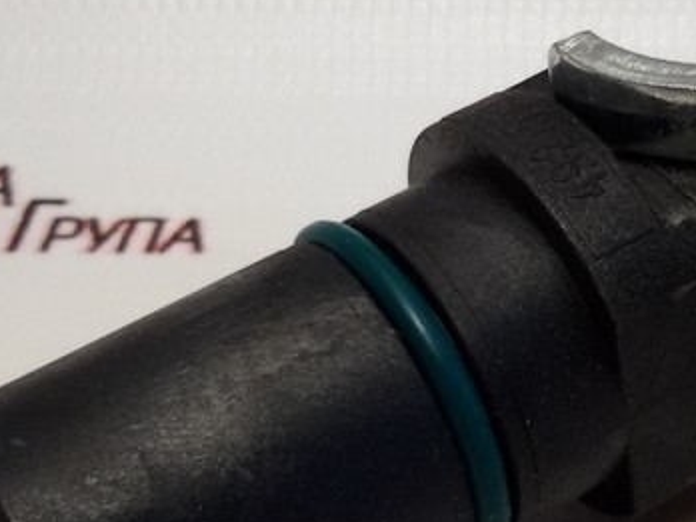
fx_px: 1789
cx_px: 578
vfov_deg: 16.6
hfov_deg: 21.7
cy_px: 322
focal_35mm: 89
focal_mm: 2.93
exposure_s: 1/100
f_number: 2.4
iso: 64
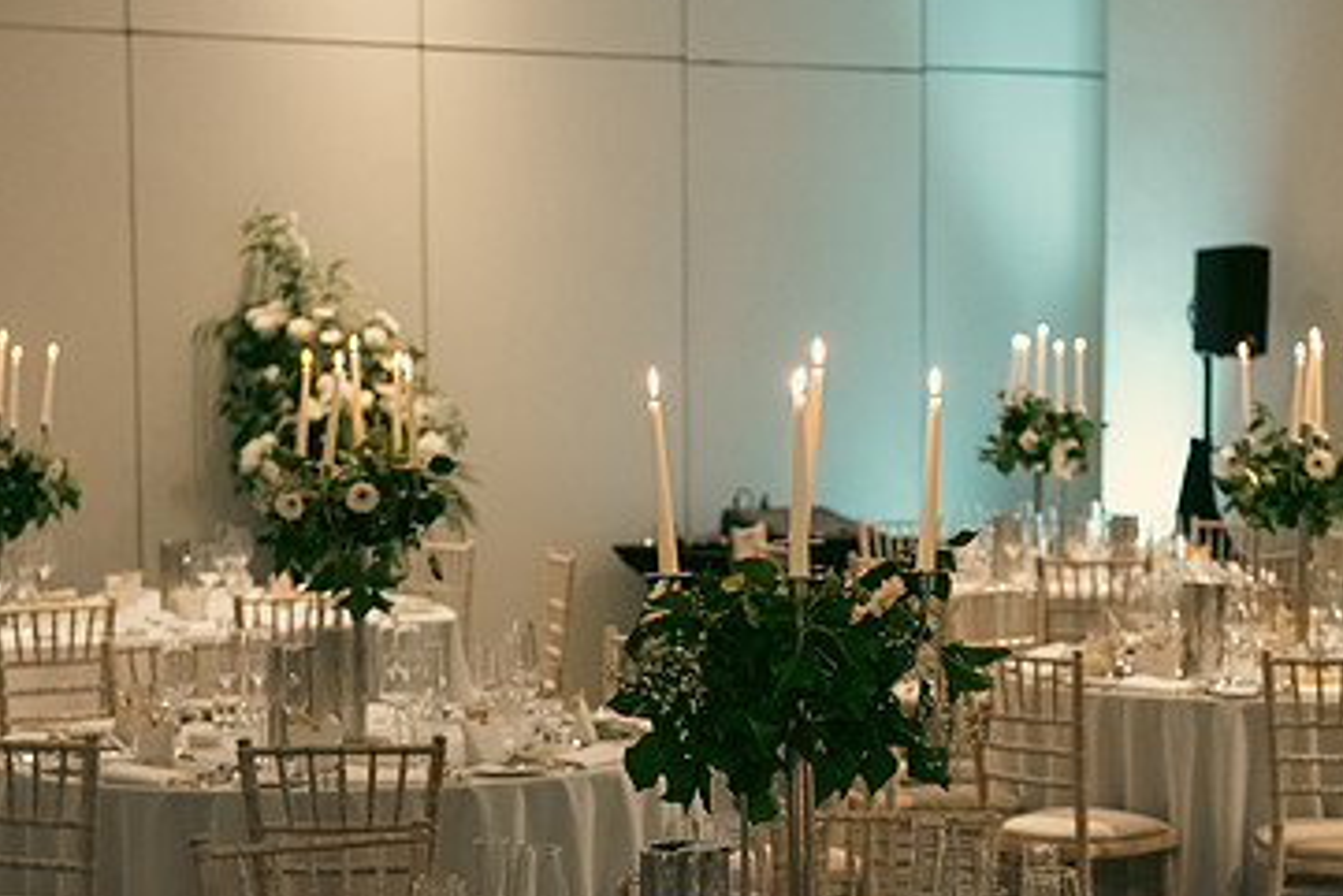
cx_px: 778
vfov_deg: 14.8
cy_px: 634
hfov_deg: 22.1
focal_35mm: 92
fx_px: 3433
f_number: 3.5
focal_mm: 56
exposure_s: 1/160
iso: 1600
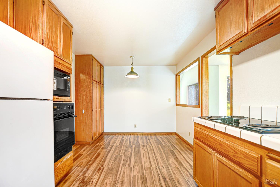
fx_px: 124
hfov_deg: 96.8
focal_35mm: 16
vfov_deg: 73.7
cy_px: 94
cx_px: 140
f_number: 4
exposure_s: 1/60
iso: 100
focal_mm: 11
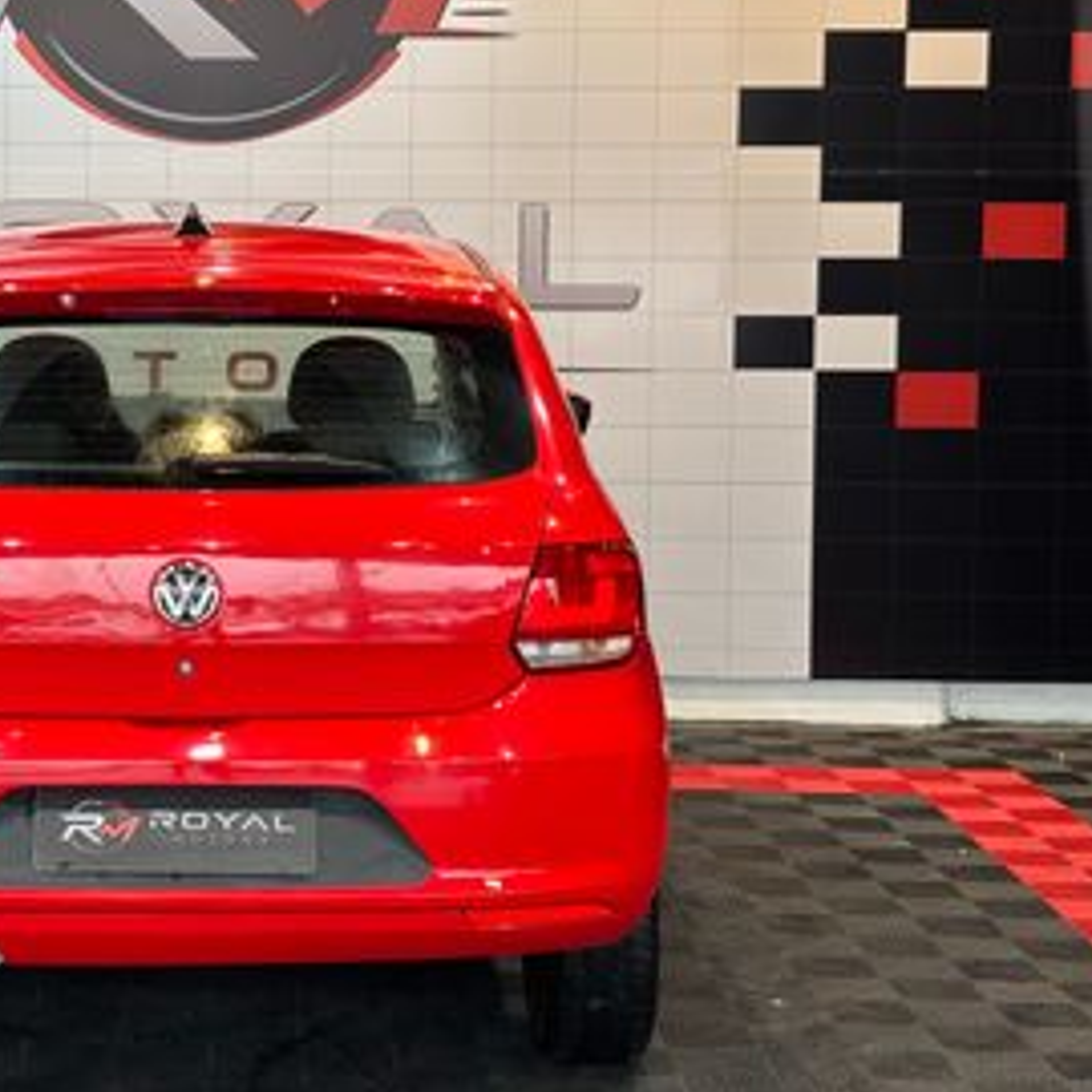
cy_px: 400
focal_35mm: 80
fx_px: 2855
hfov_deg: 21.4
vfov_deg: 21.6
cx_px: 210
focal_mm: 5.96
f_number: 1.6
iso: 40
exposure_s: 1/60
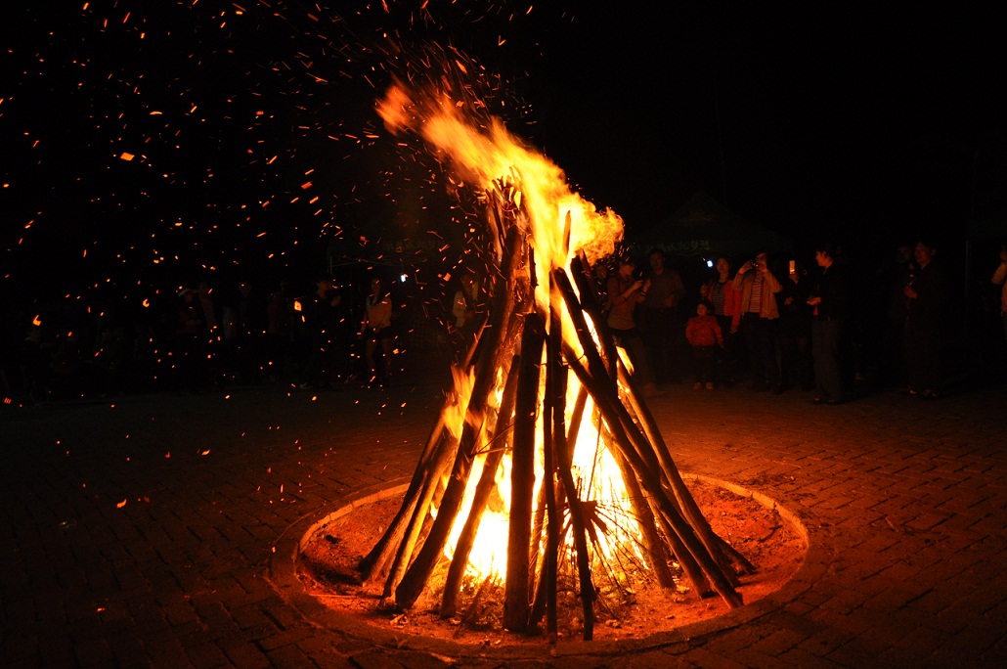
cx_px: 504
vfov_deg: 47.8
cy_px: 334
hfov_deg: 67.4
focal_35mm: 27
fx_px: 754
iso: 800
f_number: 4
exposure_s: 1/60
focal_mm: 18
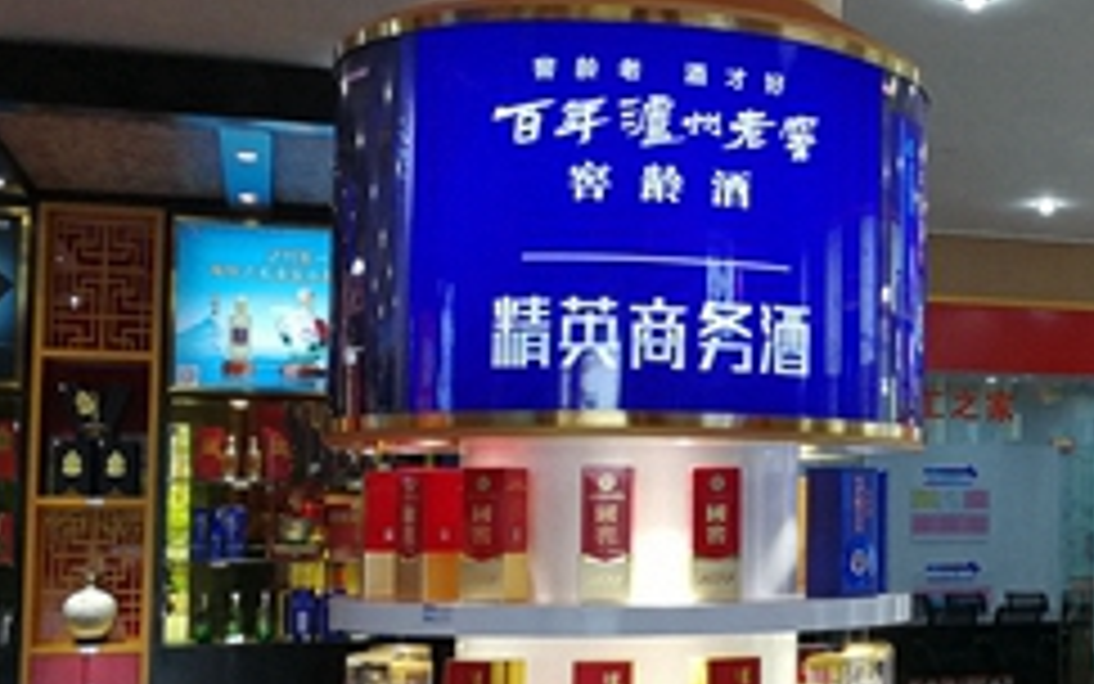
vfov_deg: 22.0
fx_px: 1759
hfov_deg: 32.5
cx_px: 1022
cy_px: 389
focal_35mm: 59
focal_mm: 3.95
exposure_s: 1/100
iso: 200
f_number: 2.2
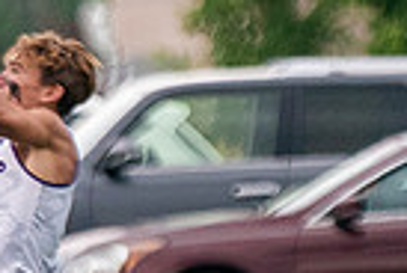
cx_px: 34
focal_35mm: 1762
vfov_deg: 0.8
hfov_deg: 1.2
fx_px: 19964
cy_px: 185
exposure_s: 1/3200
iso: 800
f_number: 2.8
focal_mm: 200
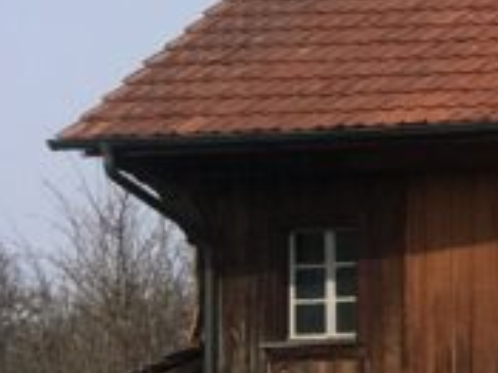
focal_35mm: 192
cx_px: 1622
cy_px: 313
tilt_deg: -1.2
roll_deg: -0.7
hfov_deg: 8.3
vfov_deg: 7.7
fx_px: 2760
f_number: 2.2
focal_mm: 4.15
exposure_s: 1/1451
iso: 25
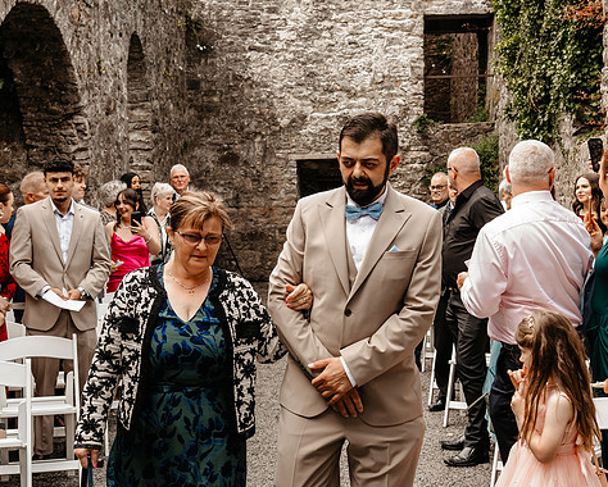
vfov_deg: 25.4
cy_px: 243
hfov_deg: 31.4
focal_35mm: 60
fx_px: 1081
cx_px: 280
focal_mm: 35
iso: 800
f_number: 5.6
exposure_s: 1/320
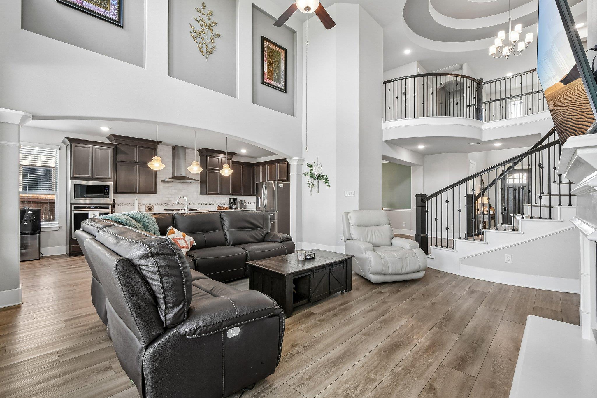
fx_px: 249
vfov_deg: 77.3
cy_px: 199
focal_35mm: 15
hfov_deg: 100.4
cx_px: 298
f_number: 8
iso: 400
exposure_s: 1/10
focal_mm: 10
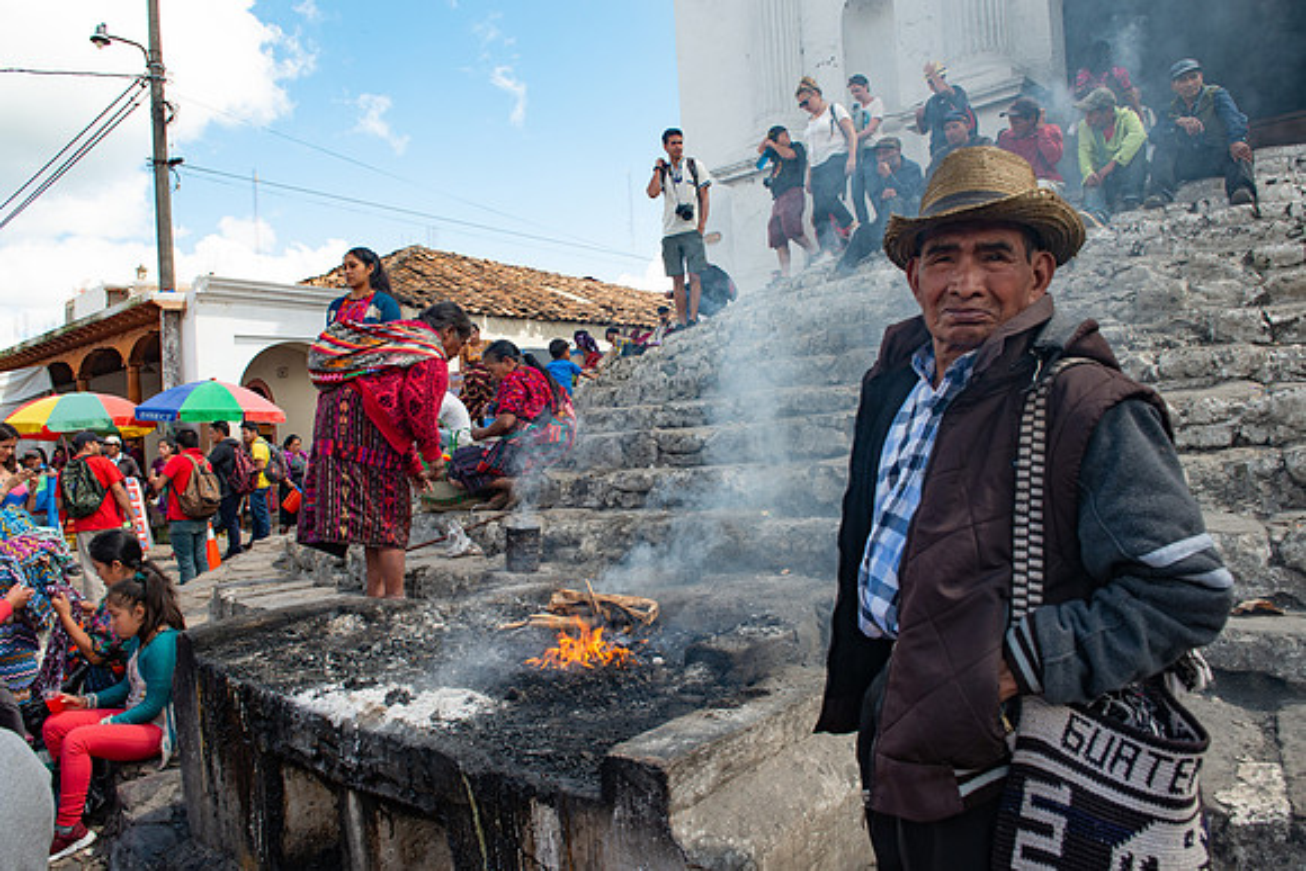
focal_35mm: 24
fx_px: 871
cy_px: 436
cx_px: 653
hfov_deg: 73.7
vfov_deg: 53.2
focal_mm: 24
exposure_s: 1/160
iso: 200
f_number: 9
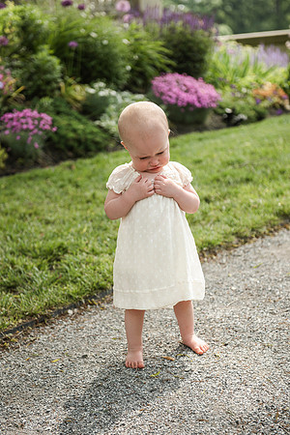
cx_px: 145
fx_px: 846
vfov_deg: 28.8
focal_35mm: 70
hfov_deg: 19.5
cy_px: 218
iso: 640
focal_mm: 70
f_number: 3.5
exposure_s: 1/2500
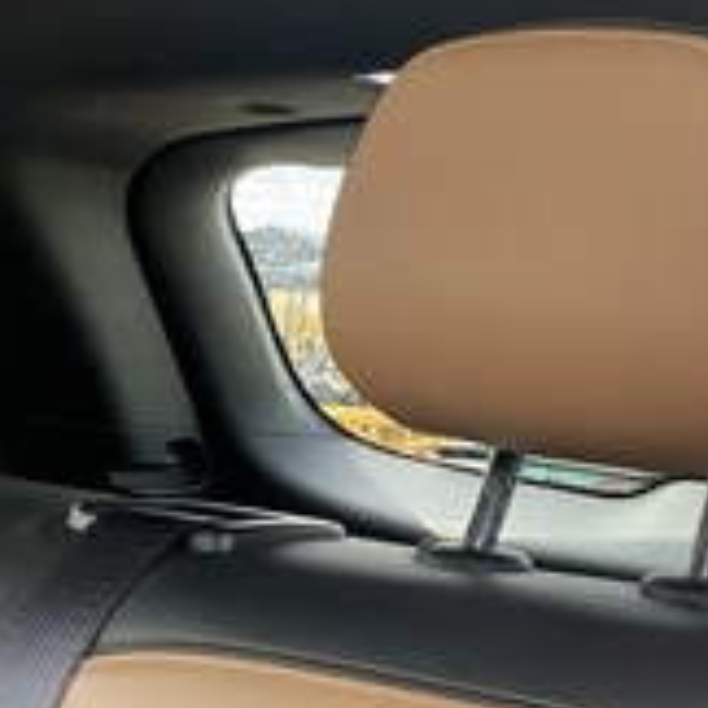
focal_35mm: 61
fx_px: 1412
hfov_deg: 27.0
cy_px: 323
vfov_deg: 28.1
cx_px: 656
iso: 64
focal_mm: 3
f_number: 1.8
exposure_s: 1/122
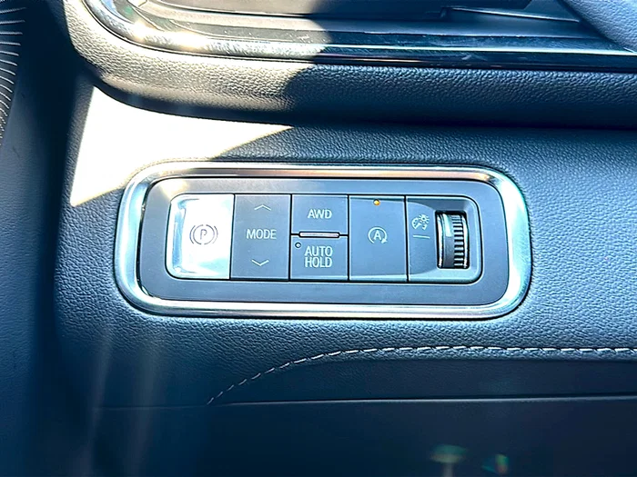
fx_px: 626
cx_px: 318
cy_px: 238
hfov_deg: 54.0
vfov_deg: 41.8
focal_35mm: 34
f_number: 1.78
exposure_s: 1/56
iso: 64
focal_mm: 6.86
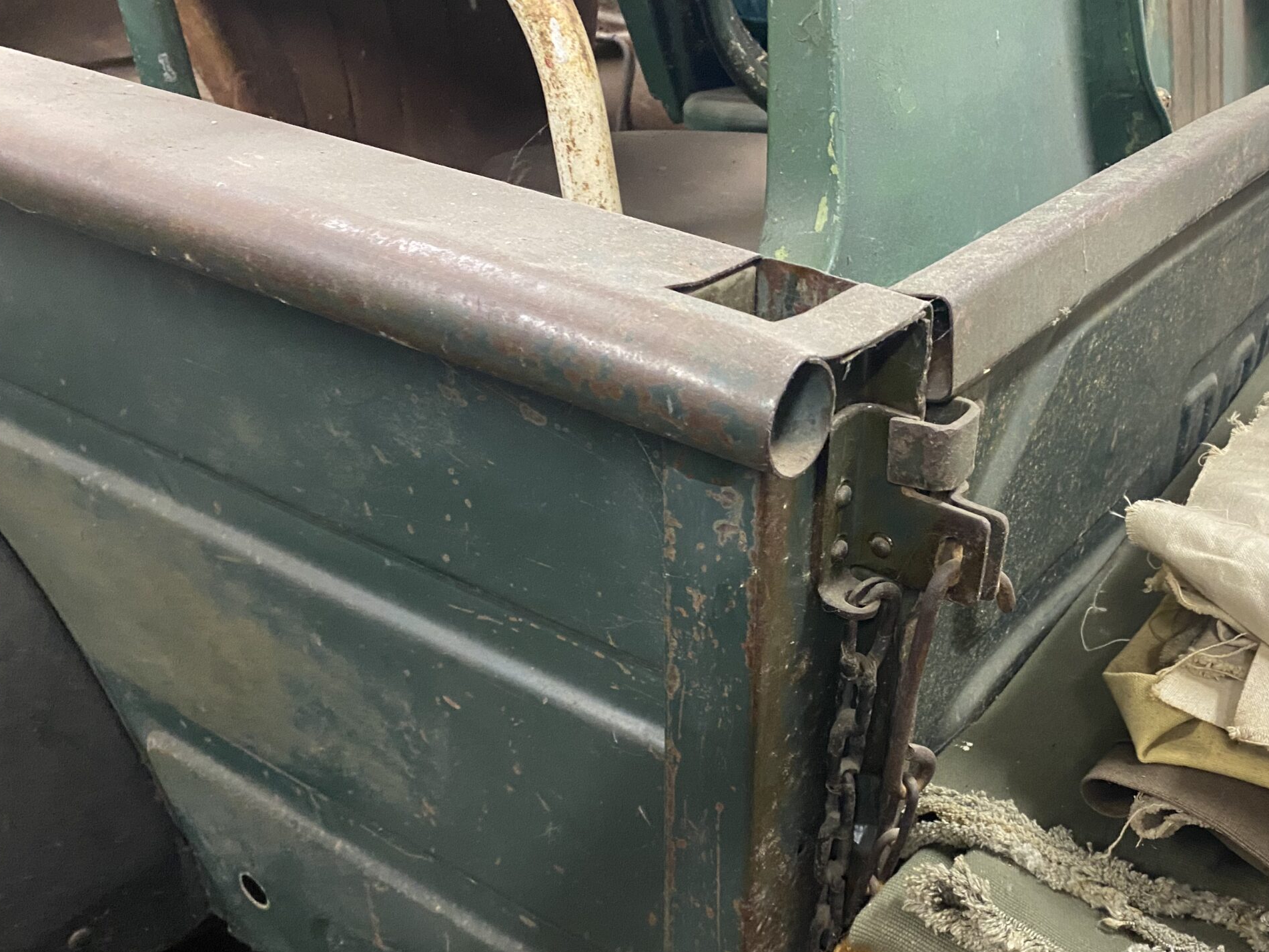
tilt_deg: -34.7
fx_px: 1283
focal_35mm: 35
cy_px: 545
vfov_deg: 40.6
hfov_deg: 51.8
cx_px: 834
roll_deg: -7.0
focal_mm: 4.25
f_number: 1.8
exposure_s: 1/40
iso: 500
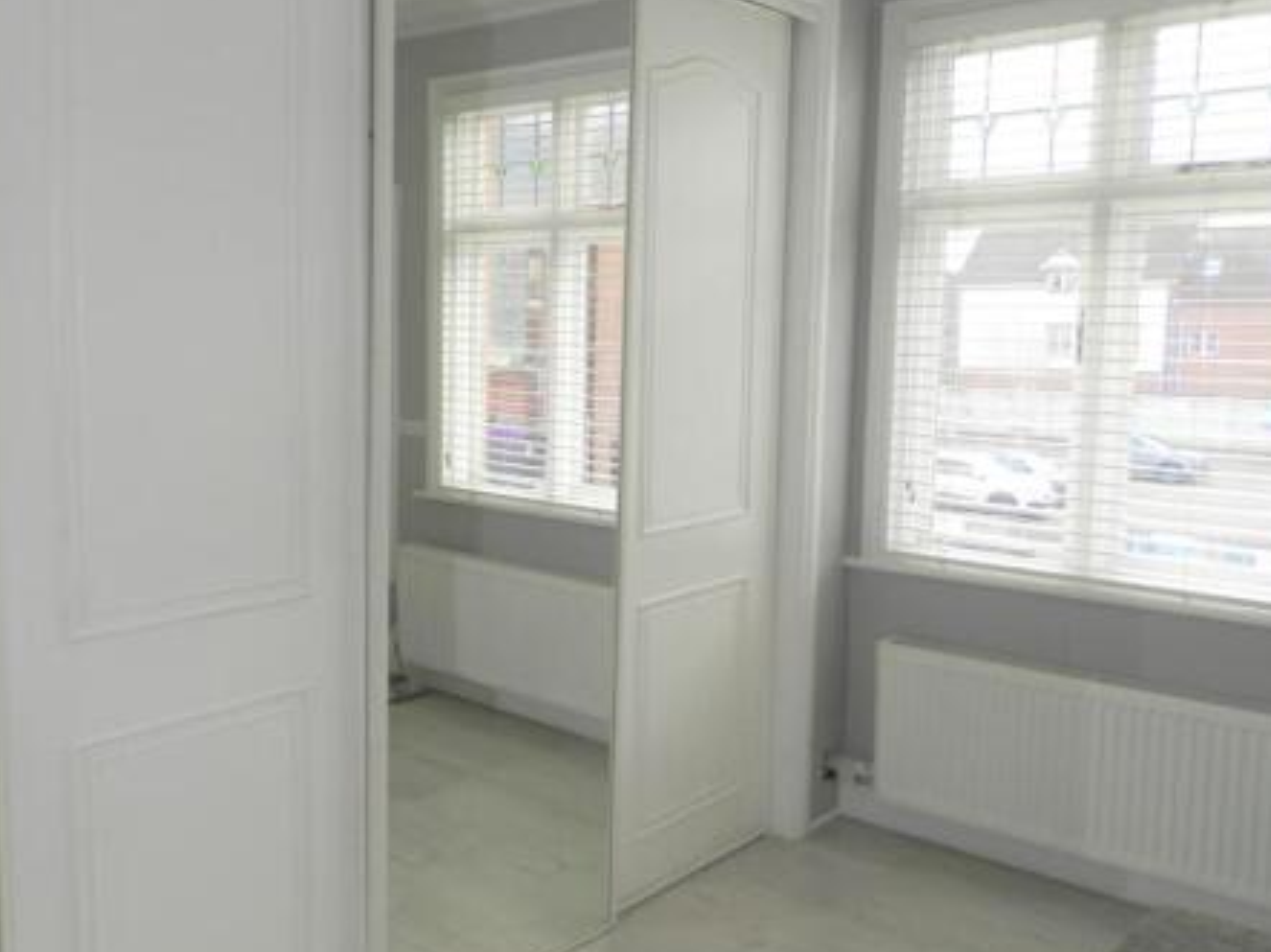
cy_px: 467
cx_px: 493
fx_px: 1211
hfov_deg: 54.9
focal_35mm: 33
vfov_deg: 42.9
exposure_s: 1/40
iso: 80
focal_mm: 4.5
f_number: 3.1
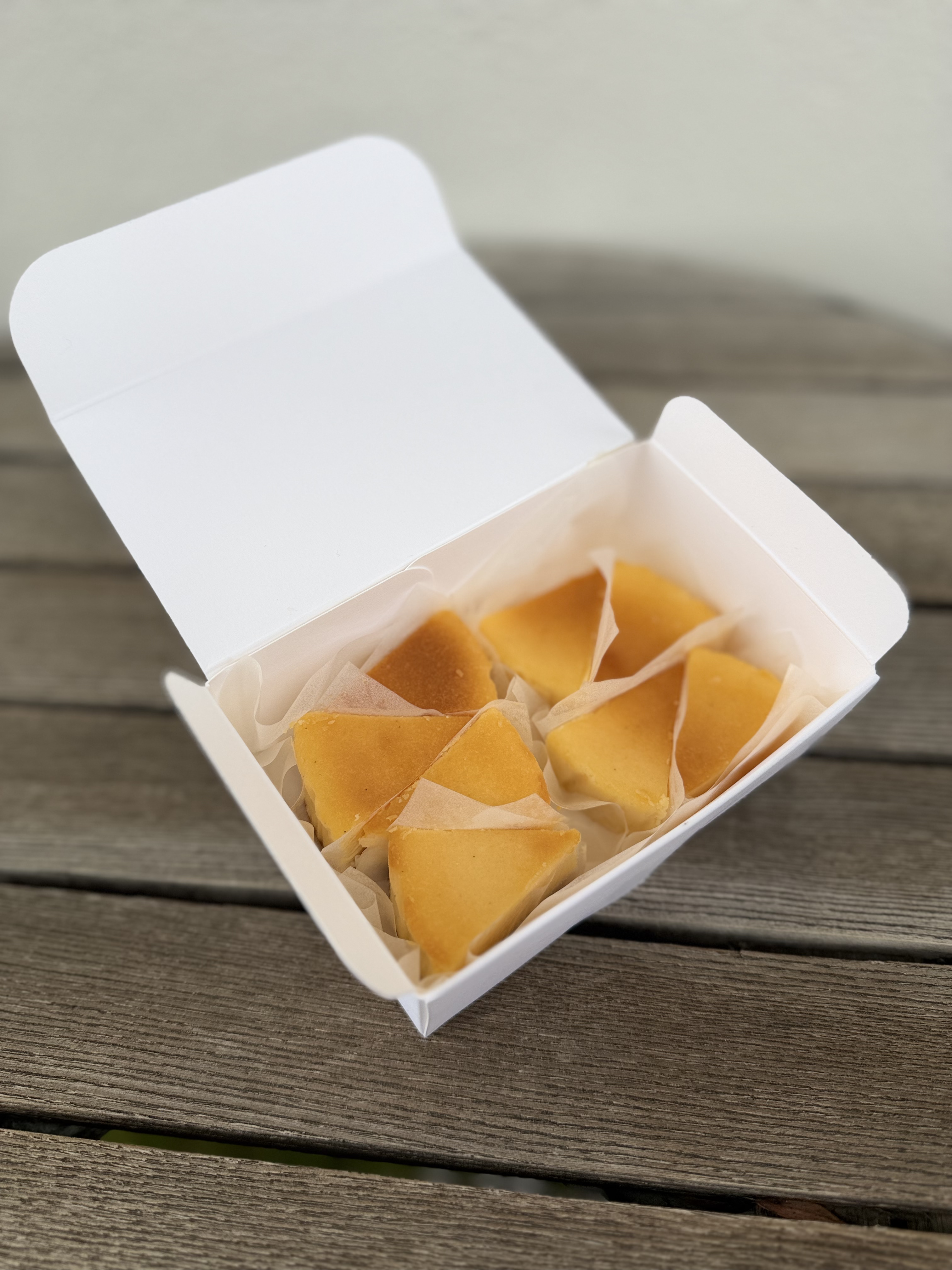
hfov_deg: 56.8
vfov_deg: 71.6
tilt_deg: -53.0
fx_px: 880
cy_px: 635
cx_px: 476
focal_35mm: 24
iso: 80
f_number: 1.78
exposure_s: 1/397
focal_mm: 6.76
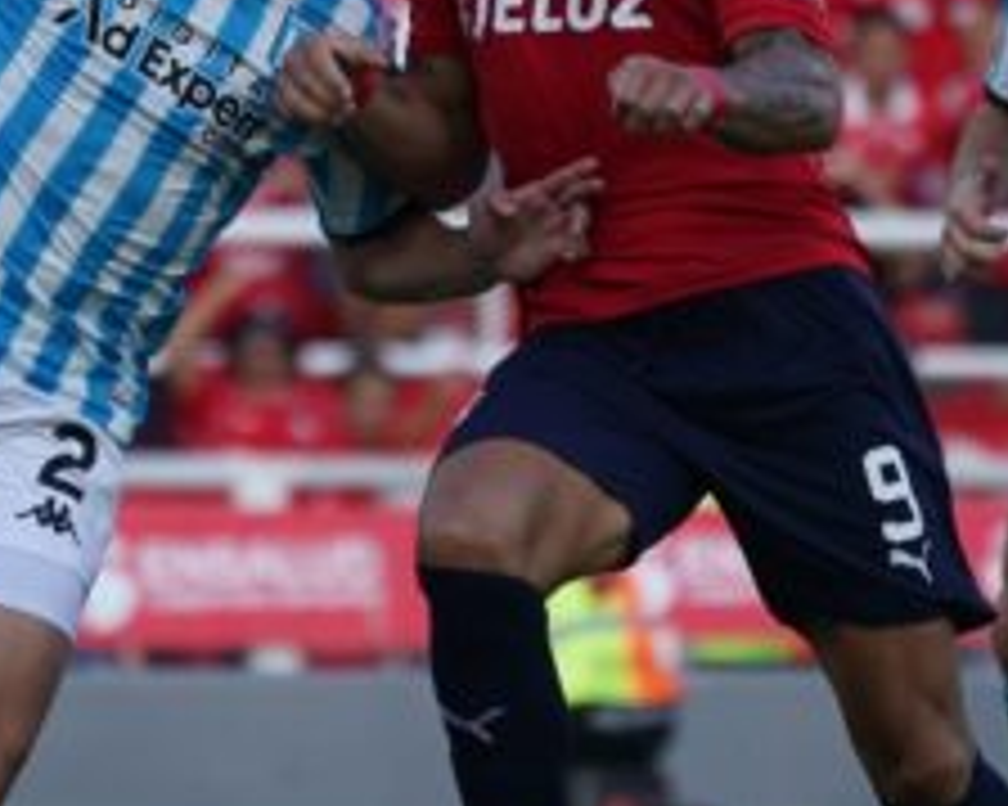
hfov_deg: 2.4
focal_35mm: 792
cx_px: 446
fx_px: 23617
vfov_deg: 2.0
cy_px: 270
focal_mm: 300
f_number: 5.6
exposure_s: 1/1250
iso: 800
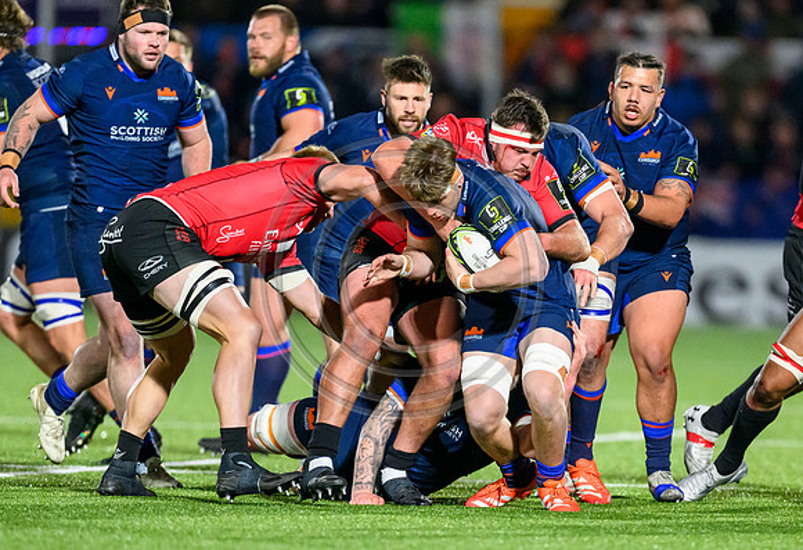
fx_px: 13802
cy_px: 409
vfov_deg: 2.3
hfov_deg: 3.3
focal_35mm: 614
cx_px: 485
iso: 10000
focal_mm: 400
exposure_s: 1/2000
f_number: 2.8
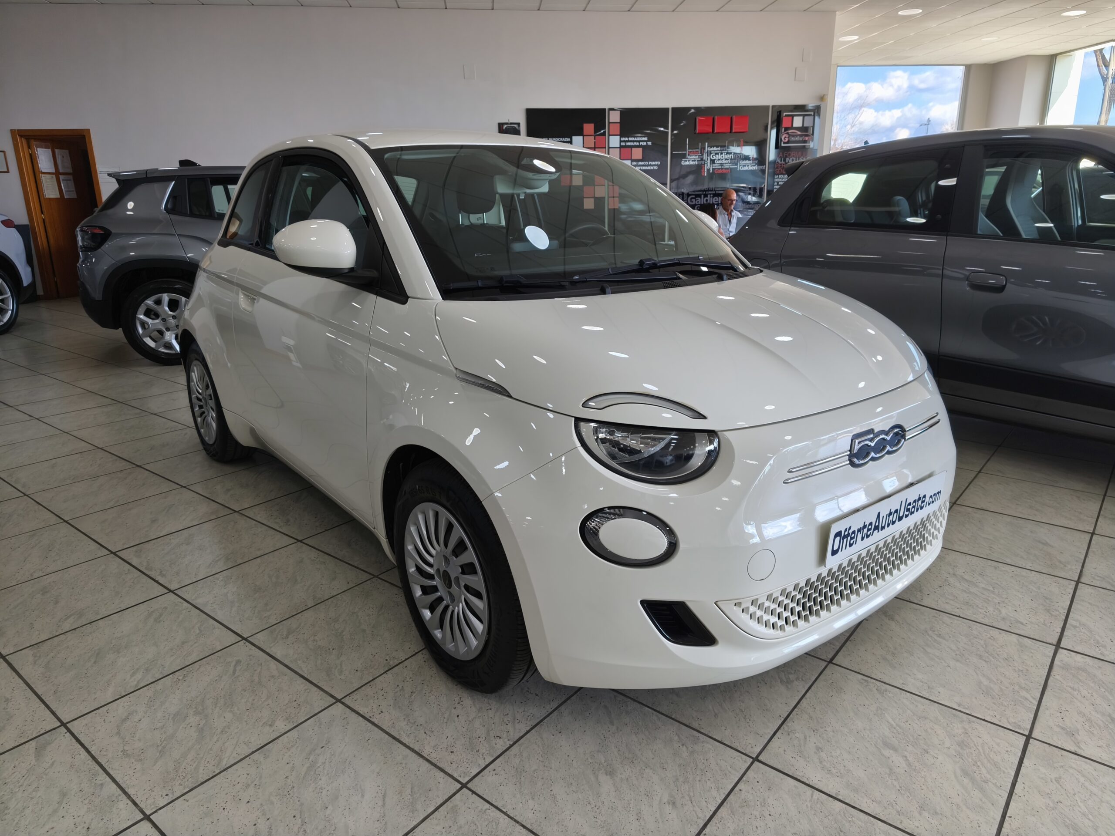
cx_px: 558
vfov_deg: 58.9
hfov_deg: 73.9
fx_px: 741
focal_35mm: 23
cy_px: 418
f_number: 1.7
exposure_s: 1/100
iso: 125
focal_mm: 5.35
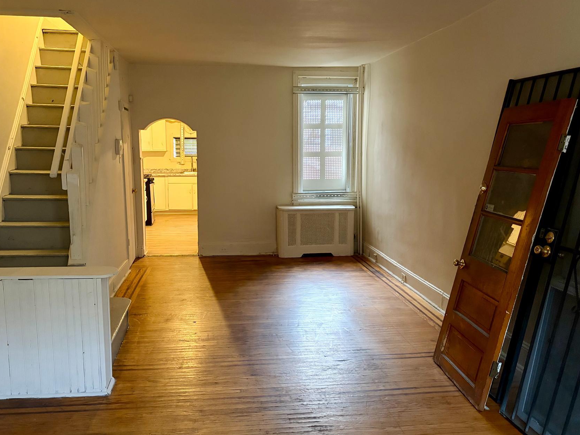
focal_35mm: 32
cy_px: 208
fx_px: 536
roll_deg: +0.5
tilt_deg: -7.5
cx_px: 270
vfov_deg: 44.2
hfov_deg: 56.8
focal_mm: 5.96
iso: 640
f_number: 1.6
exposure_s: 1/30
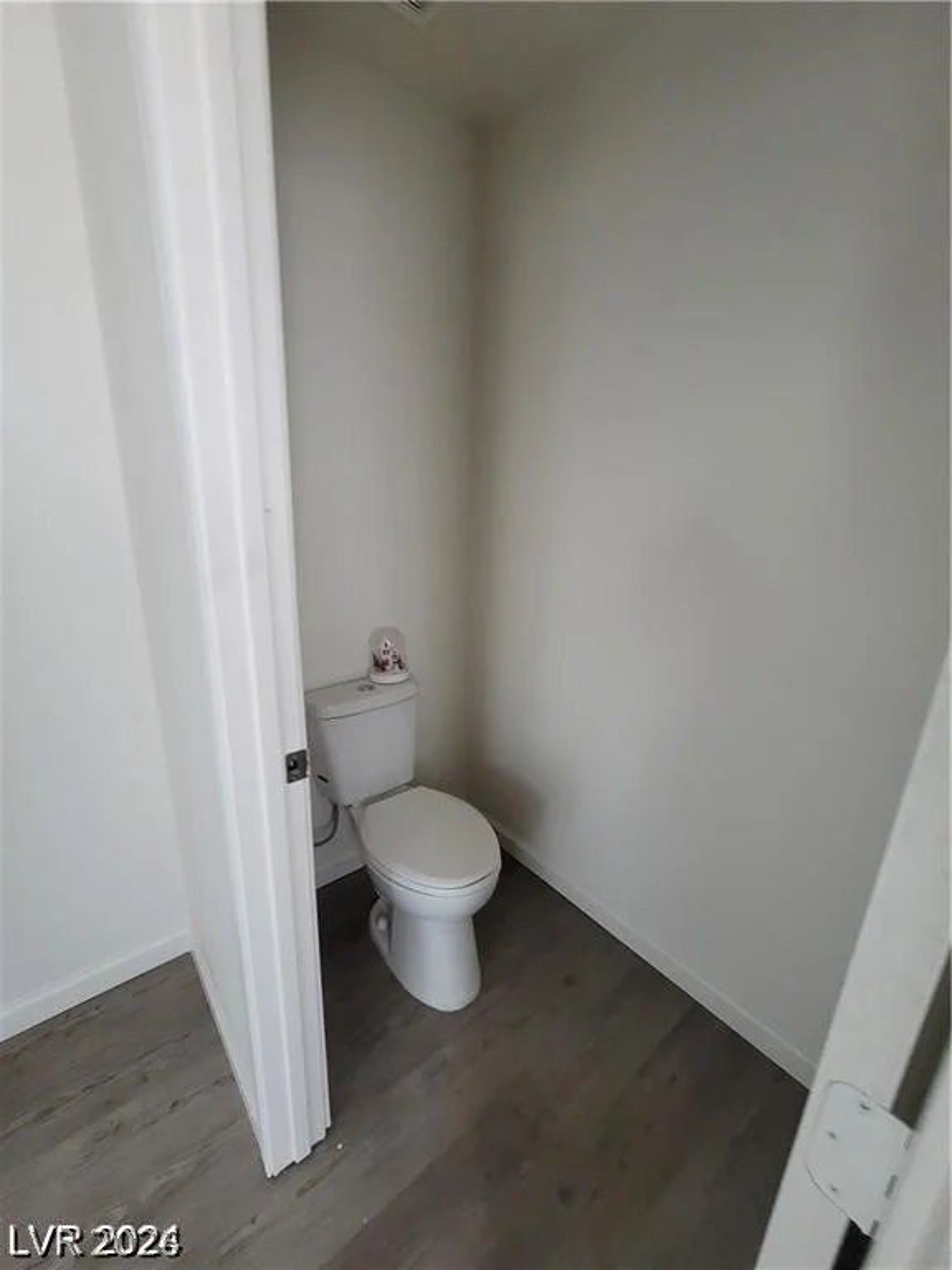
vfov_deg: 106.2
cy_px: 635
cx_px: 476
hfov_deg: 89.9
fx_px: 477
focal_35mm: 13
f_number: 2.2
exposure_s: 1/60
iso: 320
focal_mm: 2.2
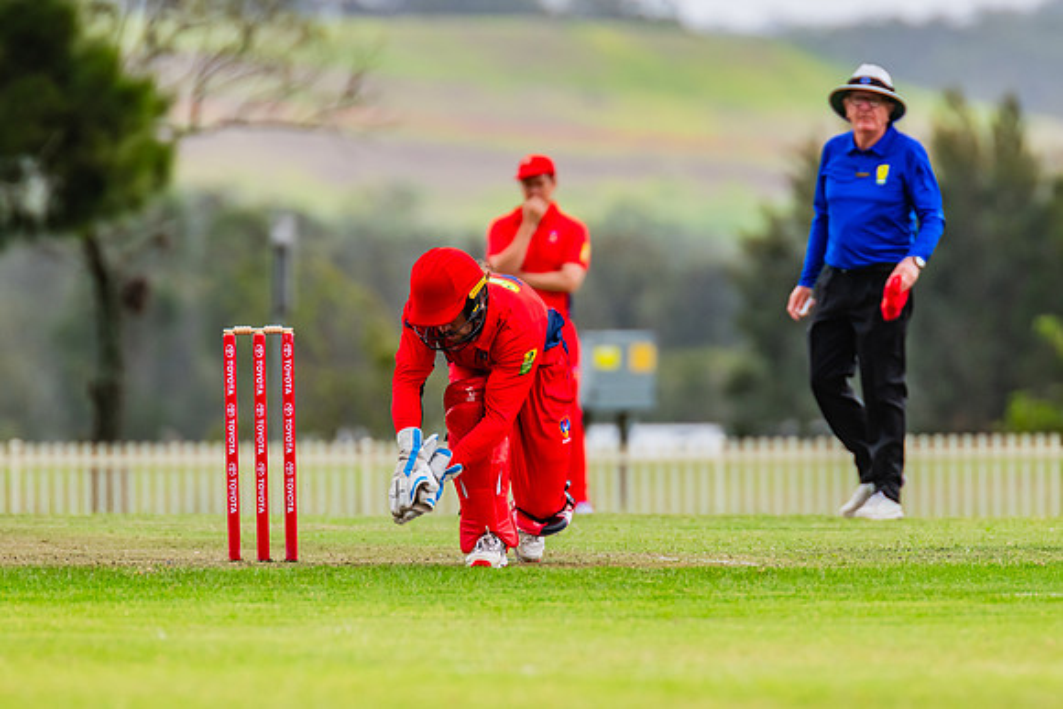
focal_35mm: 779
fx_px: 23013
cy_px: 309
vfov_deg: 1.8
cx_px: 548
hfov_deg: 2.6
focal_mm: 600
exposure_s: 1/1250
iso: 800
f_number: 7.1
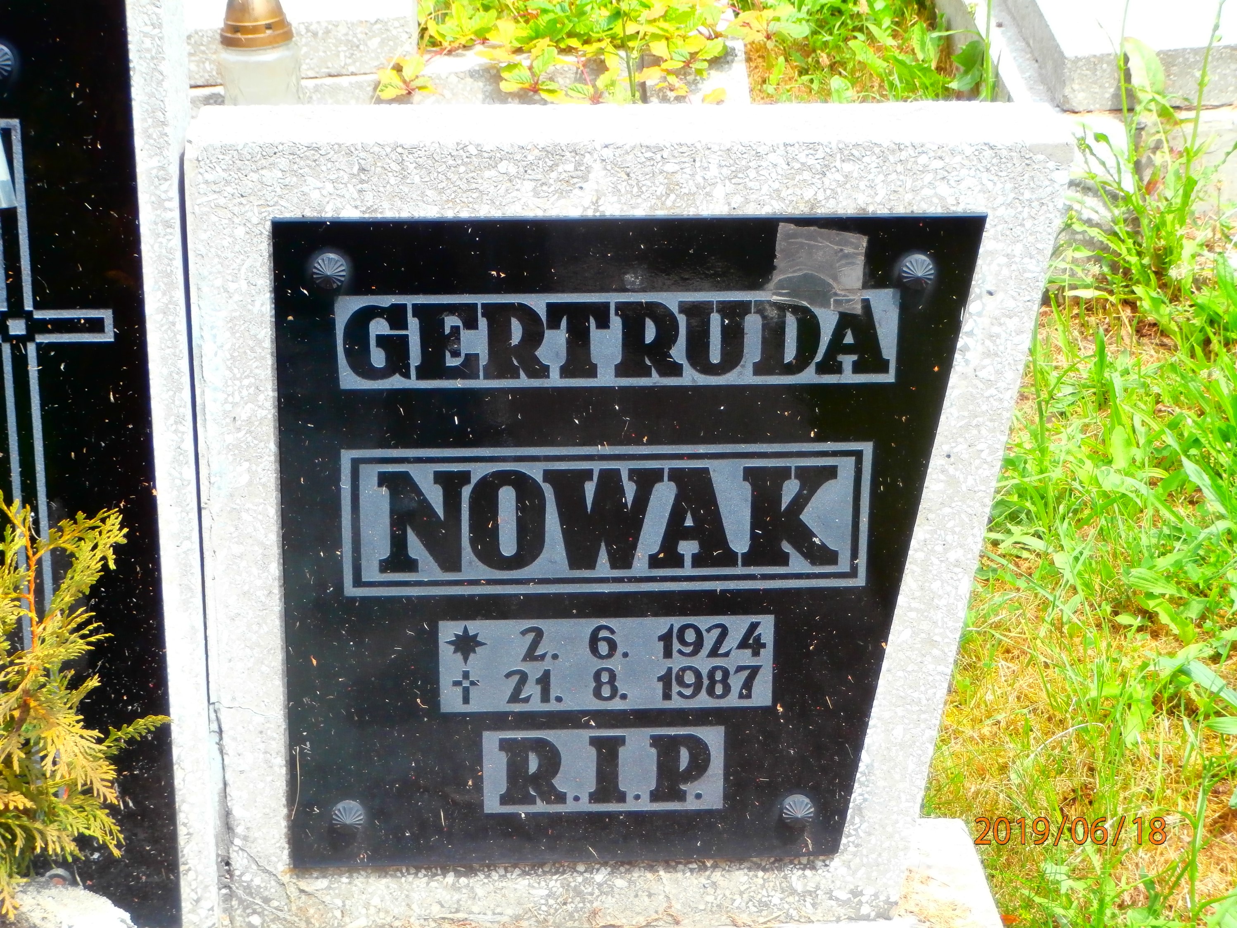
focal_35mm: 86
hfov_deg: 22.8
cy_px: 464
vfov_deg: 17.2
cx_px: 618
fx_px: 3073
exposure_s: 1/100
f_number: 5
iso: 160
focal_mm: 15.16
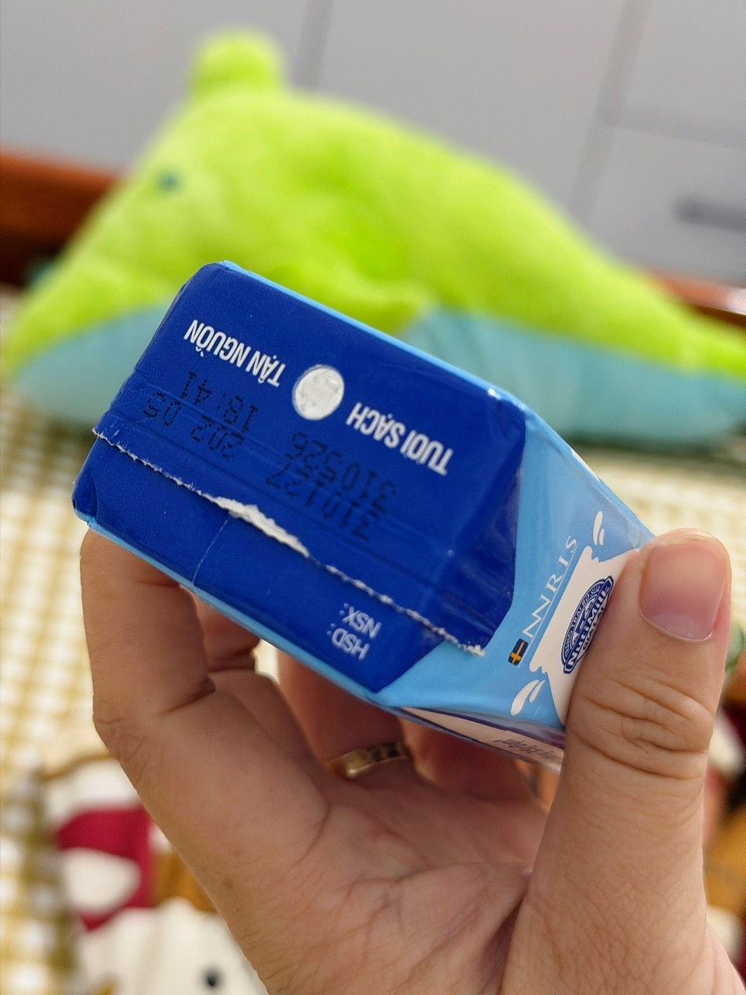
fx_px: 1379
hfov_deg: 30.3
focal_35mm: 48
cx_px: 373
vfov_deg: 39.7
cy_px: 498
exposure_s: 1/50
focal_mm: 6.76
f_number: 1.78
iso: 250
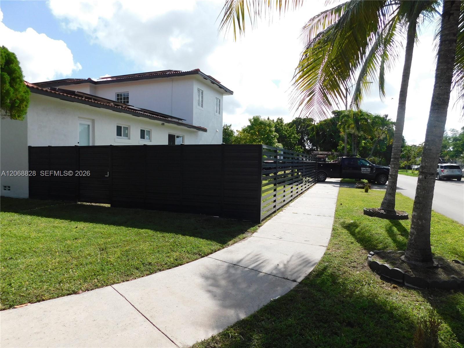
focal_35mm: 23
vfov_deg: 58.9
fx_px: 308
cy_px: 174
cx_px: 232
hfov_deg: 73.9
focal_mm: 4
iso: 125
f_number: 6
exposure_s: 1/400
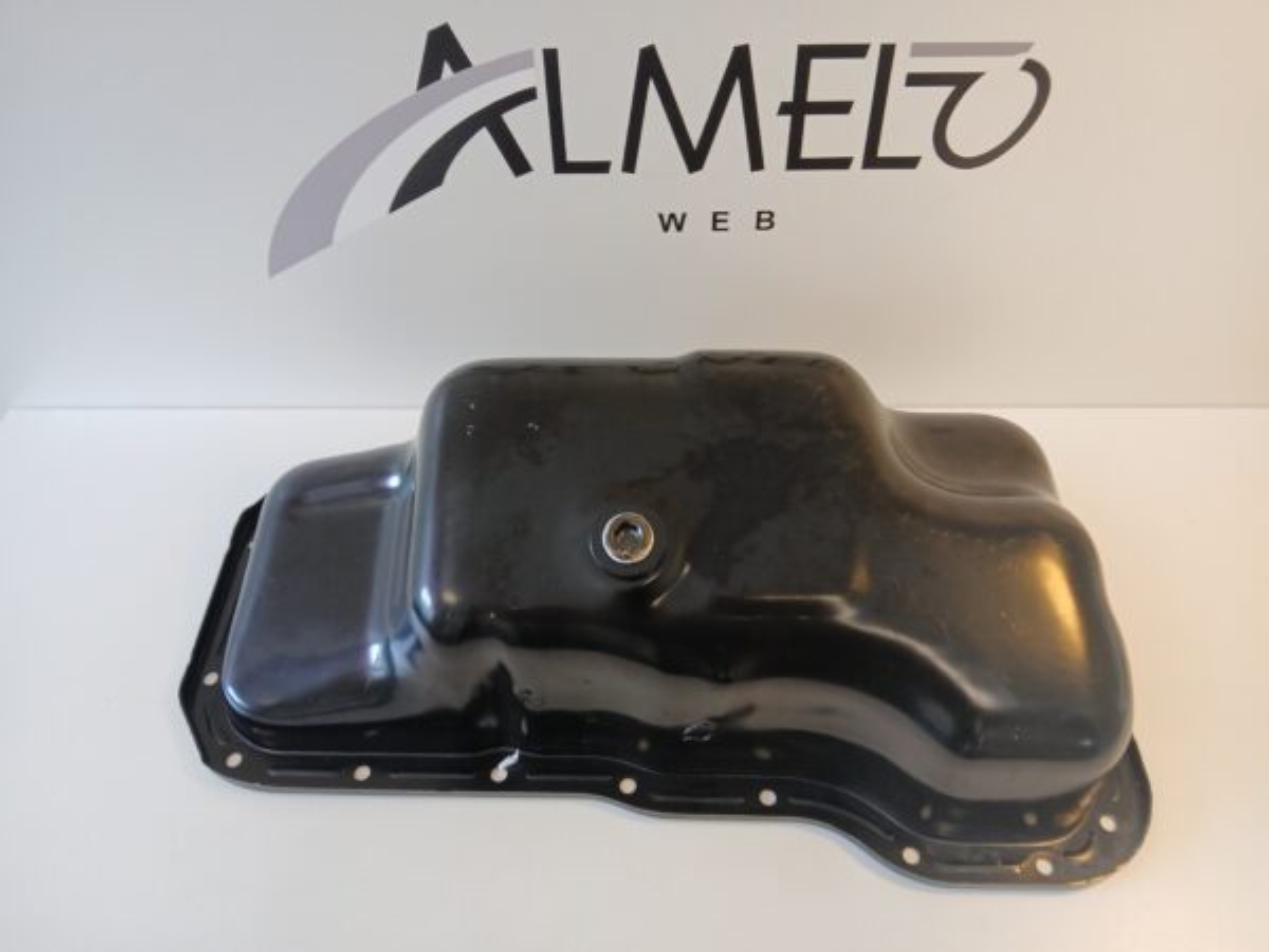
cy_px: 476
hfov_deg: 67.3
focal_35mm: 26
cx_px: 634
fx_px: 953
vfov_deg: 53.1
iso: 64
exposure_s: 1/50
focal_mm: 3.98
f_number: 1.8
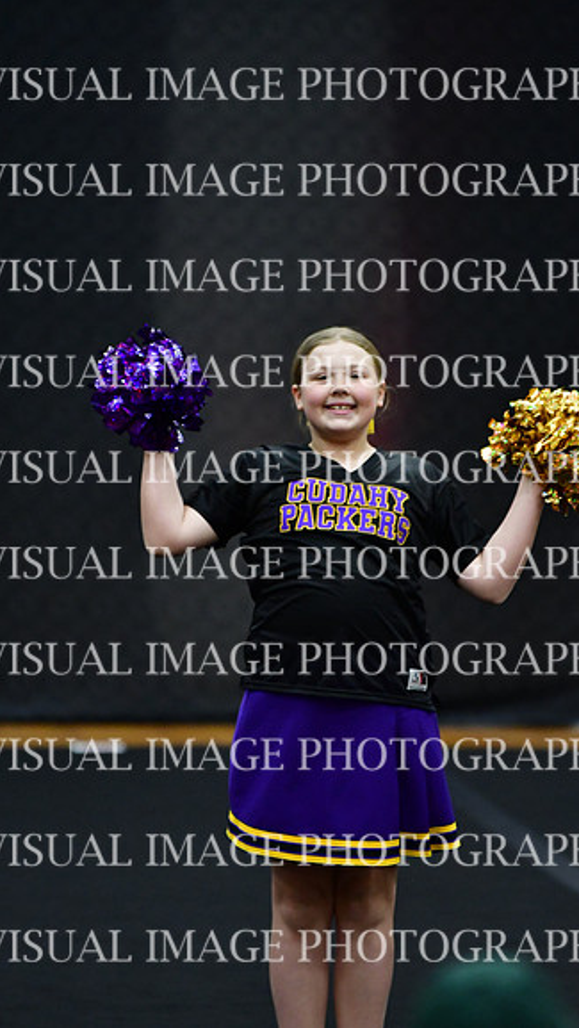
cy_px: 515
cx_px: 286
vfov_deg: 6.8
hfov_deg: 3.8
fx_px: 8616
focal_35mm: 316
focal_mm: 200
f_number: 2.8
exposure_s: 1/800
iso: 4000
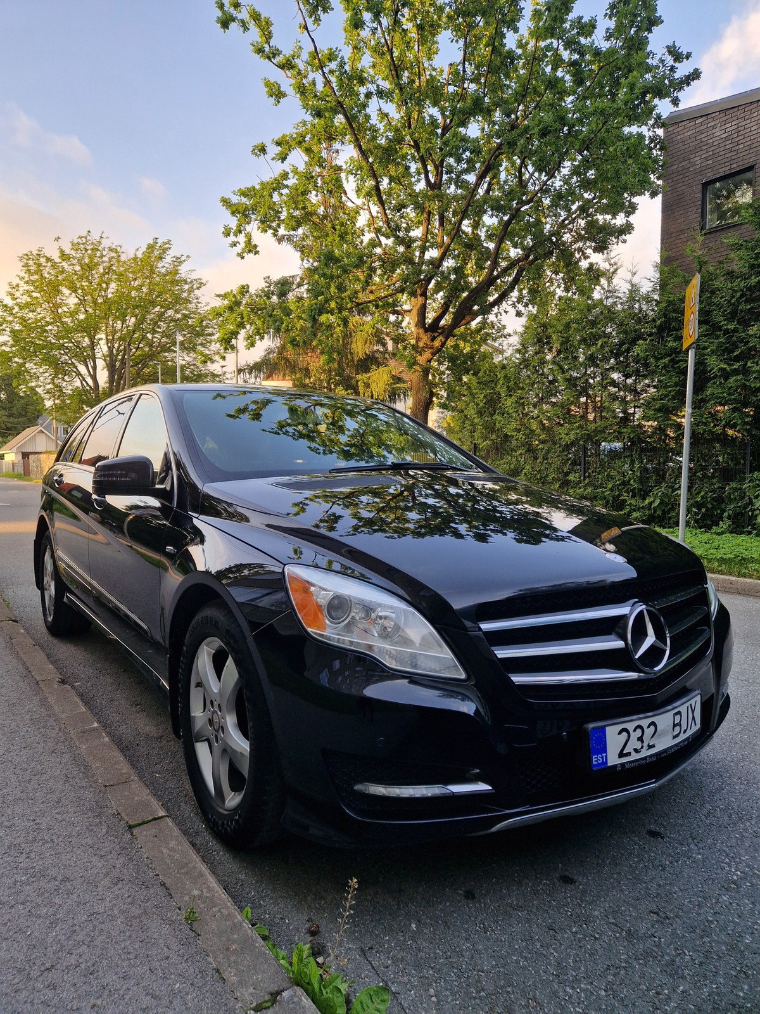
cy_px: 507
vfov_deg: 73.9
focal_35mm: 23
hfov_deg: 58.9
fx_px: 673
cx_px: 380
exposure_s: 1/211
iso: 50
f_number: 1.8
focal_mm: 5.4
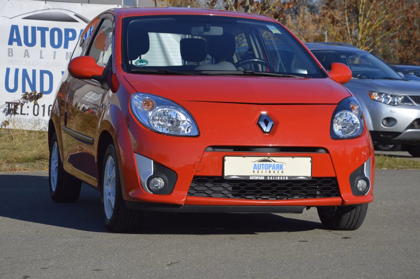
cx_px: 210
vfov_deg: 12.2
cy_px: 140
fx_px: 1311
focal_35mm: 112
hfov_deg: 18.2
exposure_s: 1/320
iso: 100
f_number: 9
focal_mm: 75
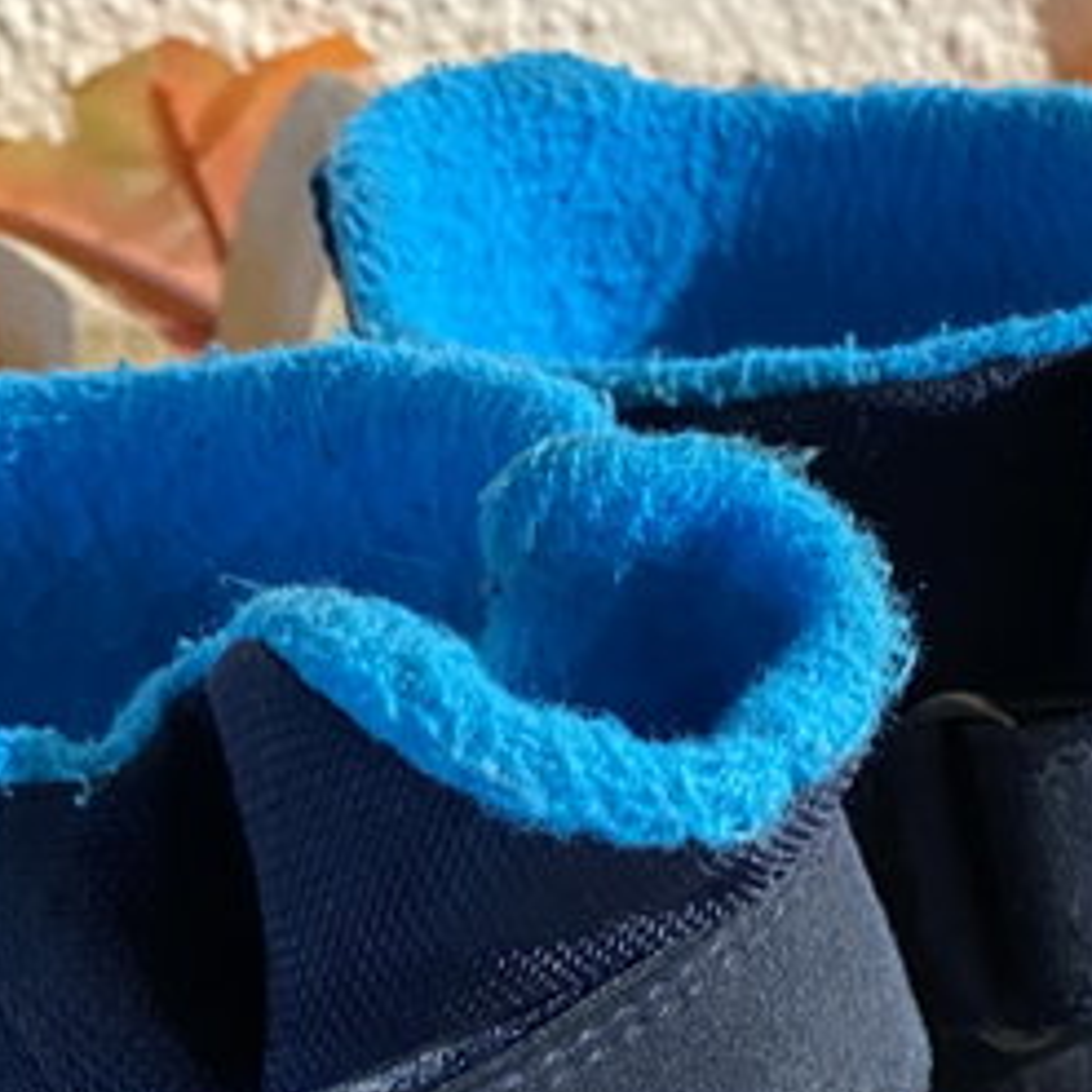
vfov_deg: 20.5
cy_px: 1430
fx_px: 2748
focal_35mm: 77
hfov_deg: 22.1
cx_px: 924
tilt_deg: -46.1
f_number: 1.8
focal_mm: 4.25
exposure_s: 1/25
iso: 500
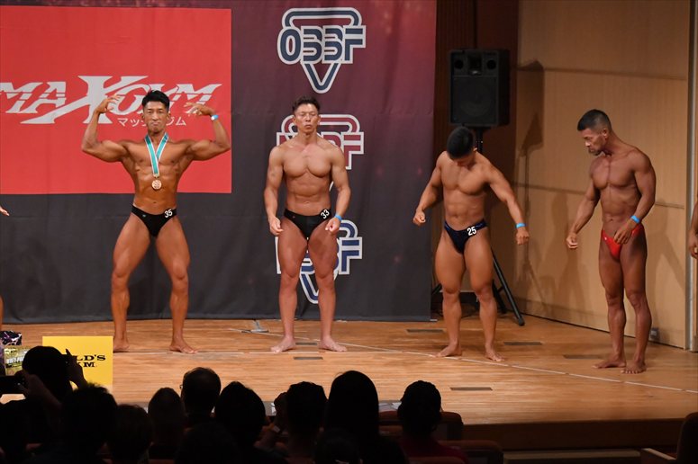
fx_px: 3372
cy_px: 232
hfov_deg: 11.8
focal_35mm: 174
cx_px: 349
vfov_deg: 7.9
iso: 7200
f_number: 5.6
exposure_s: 1/400
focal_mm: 116
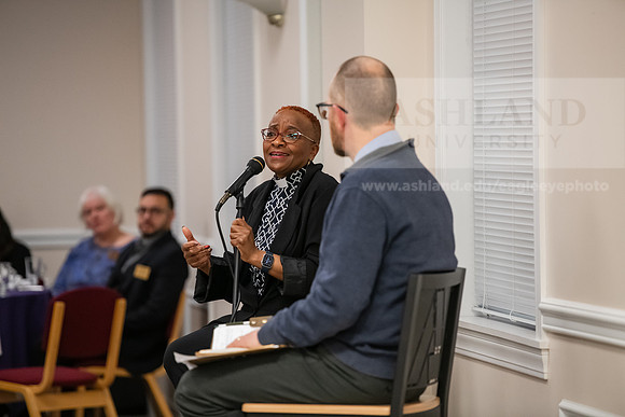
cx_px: 312
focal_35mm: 180
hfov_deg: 11.4
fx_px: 3126
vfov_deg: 7.6
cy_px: 208
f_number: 3.2
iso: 3200
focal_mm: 180
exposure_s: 1/160
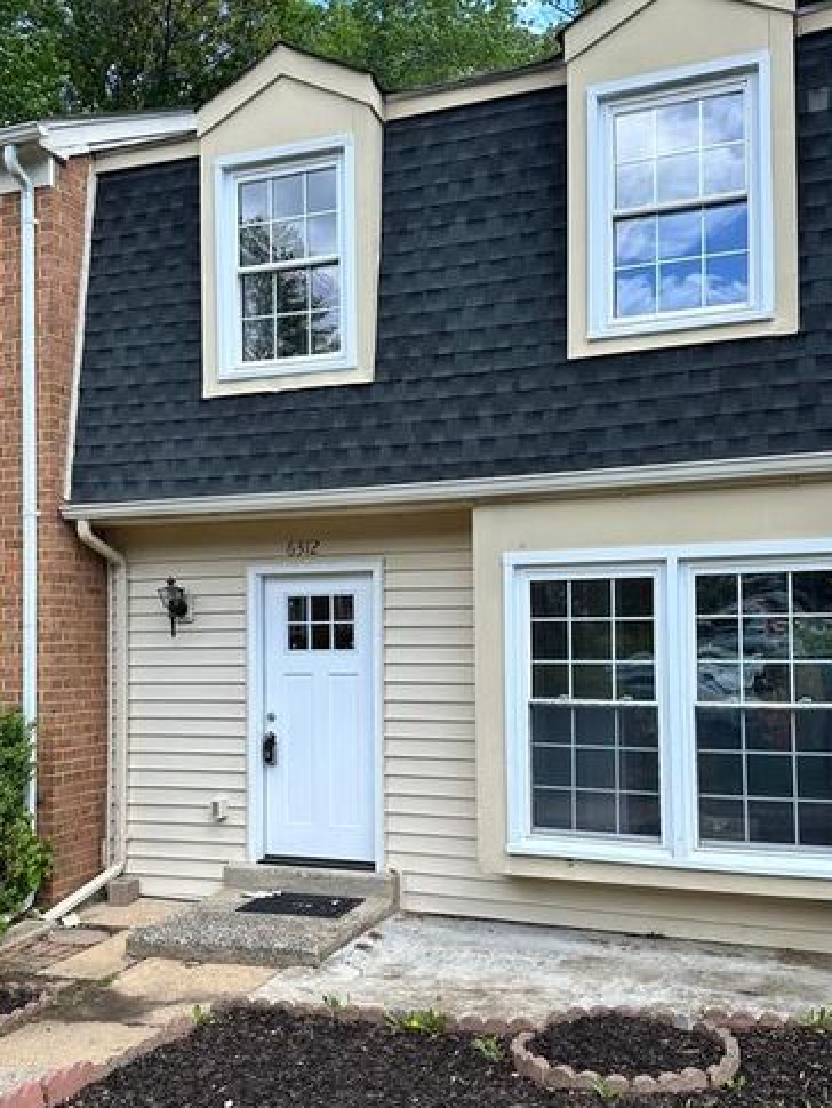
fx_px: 1057
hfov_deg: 43.0
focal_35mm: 33
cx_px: 407
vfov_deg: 55.2
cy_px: 616
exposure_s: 1/1587
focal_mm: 6.86
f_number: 1.78
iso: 80
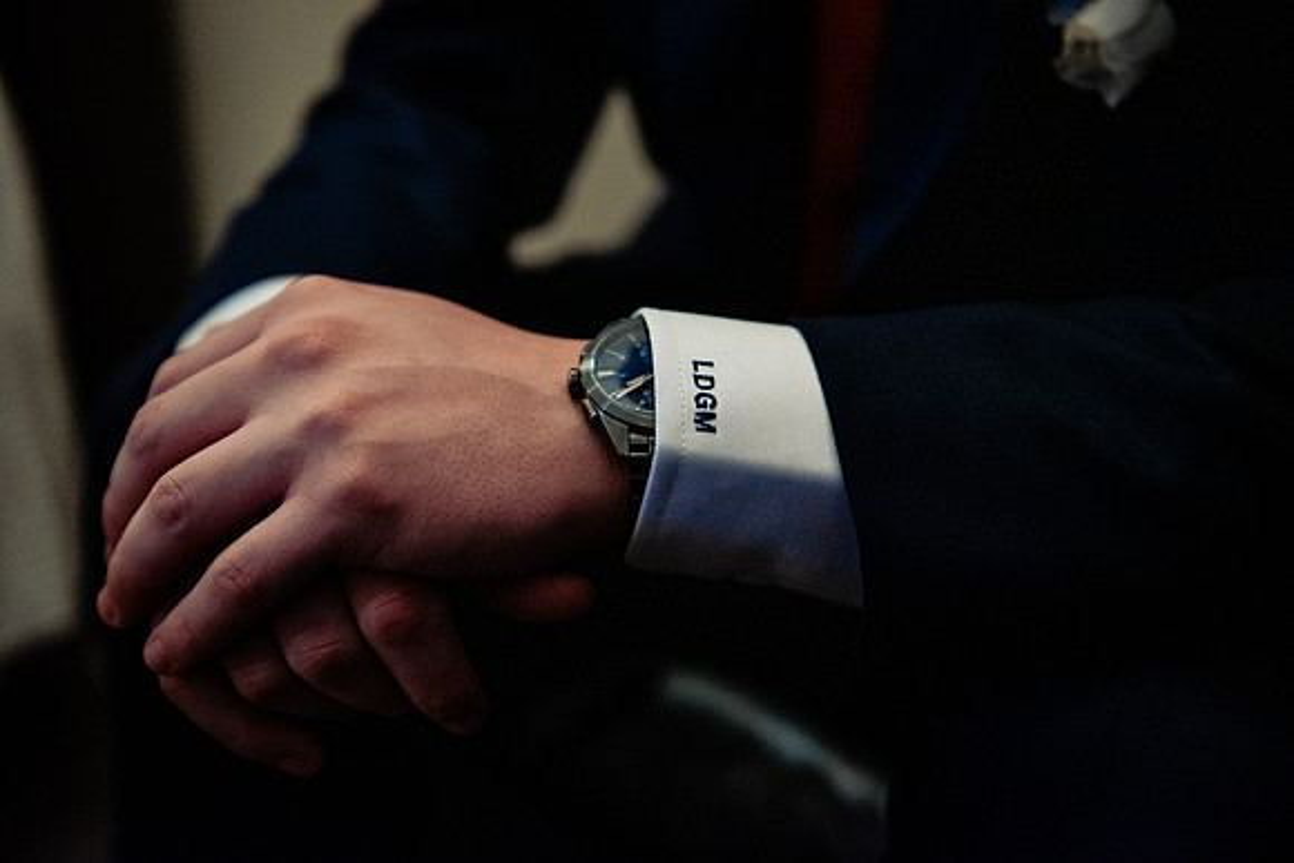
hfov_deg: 46.4
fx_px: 1510
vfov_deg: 31.9
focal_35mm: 42
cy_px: 432
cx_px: 647
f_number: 2.8
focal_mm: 42
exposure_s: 1/125
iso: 6400
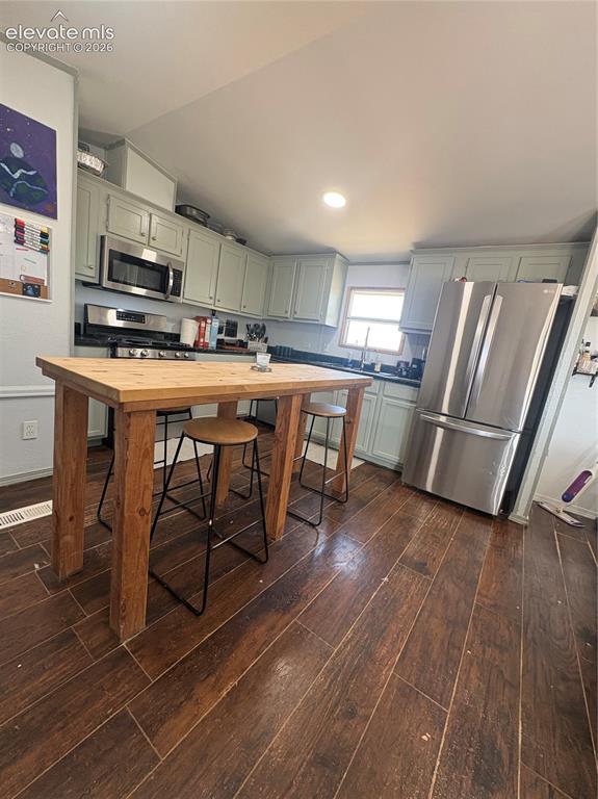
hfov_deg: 85.6
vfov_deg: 102.1
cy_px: 400
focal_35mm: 14
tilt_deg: -10.5
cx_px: 299
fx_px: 323
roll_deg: -8.7
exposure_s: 1/99
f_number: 2.2
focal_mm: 2.22
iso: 200
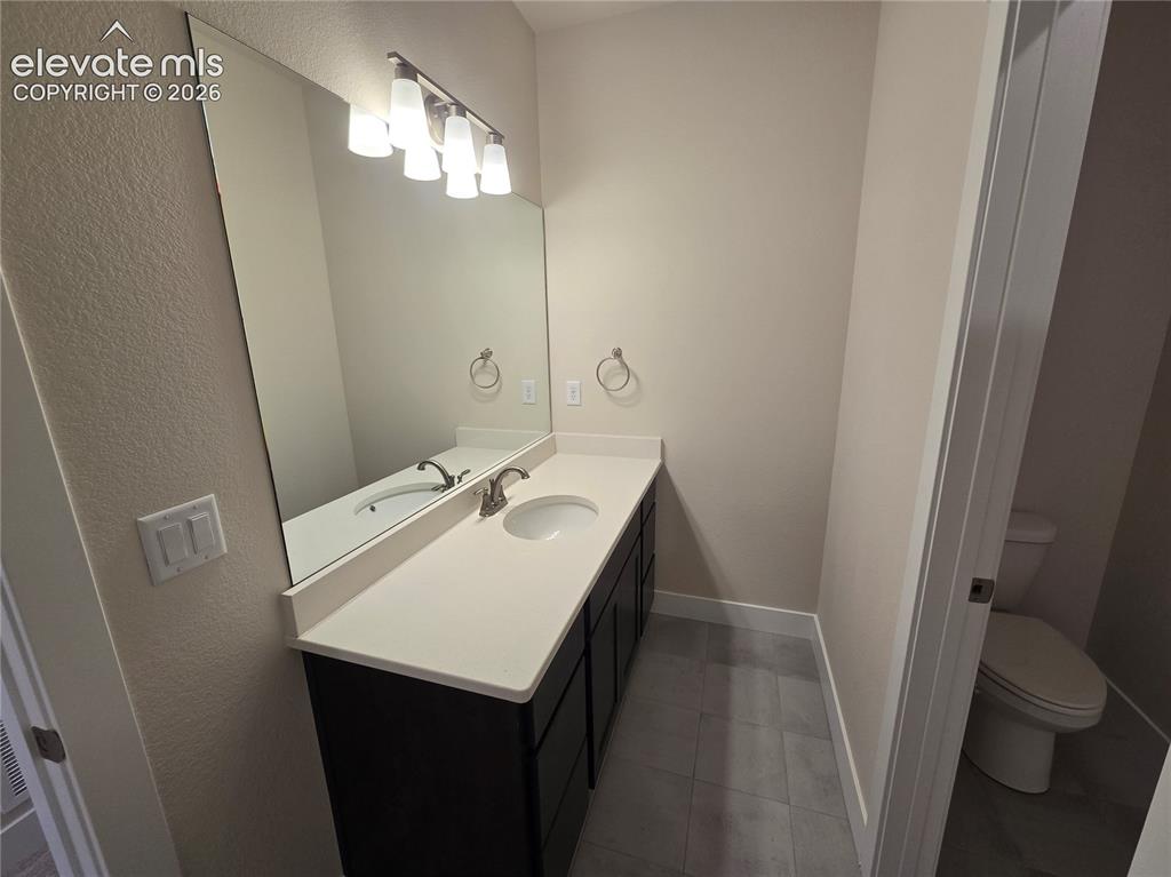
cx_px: 586
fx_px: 440
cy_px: 438
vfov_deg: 89.9
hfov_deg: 106.2
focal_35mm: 13
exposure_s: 1/60
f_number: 2.2
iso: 64
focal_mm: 2.2
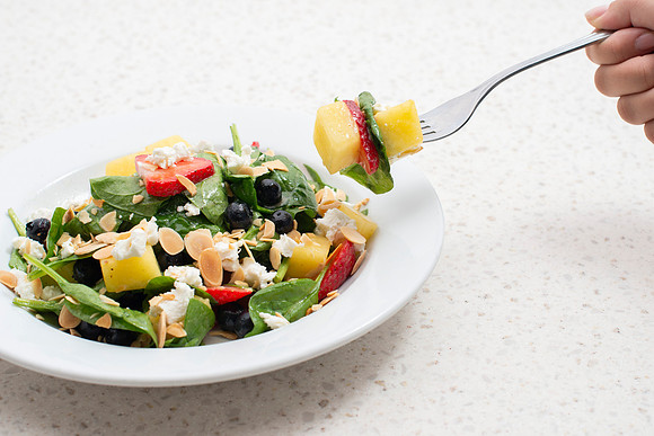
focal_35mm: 57
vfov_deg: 24.0
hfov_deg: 35.3
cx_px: 357
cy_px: 195
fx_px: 1028
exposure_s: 1/250
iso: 200
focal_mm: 50
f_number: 6.3
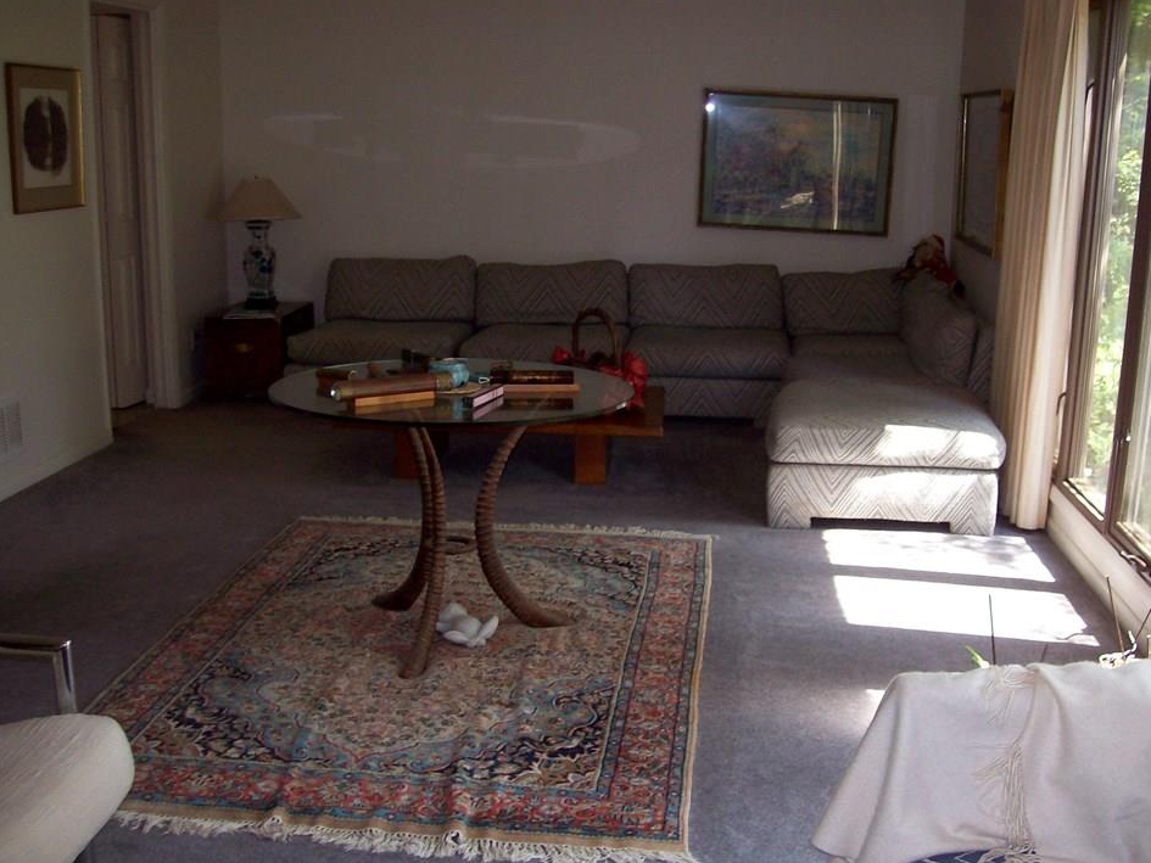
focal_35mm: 39
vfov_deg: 36.8
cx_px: 605
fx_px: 1297
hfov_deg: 47.8
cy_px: 455
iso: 80
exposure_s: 1/64
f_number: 2.7
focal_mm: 6
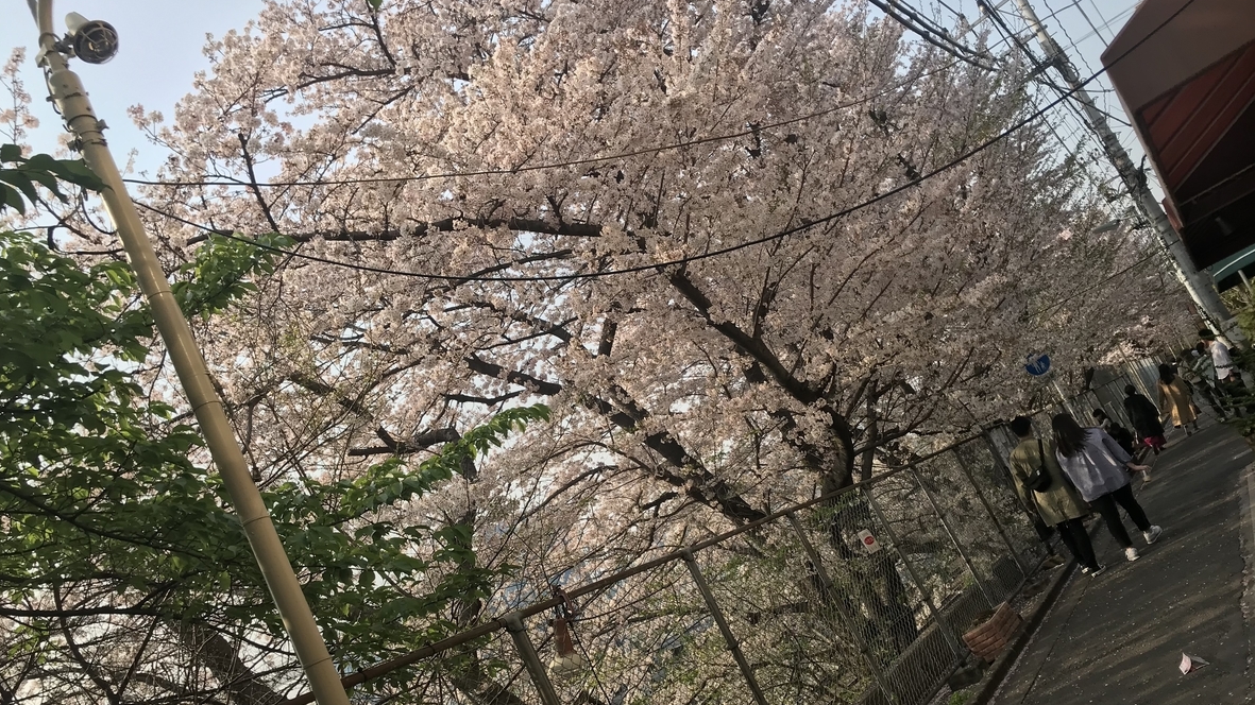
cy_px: 458
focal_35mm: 31
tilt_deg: +10.4
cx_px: 620
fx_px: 1031
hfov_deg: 62.6
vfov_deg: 37.4
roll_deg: +24.6
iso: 20
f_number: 1.8
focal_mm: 3.99
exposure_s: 1/1076
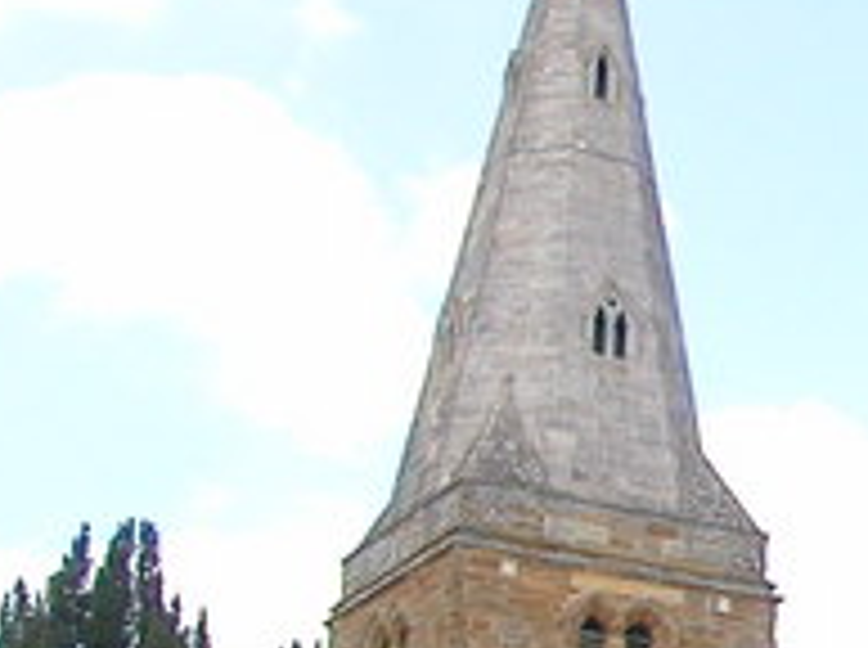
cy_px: 765
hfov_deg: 14.7
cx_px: 1372
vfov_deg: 11.8
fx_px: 3078
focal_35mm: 123
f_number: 4.5
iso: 100
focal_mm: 5.6
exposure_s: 1/176
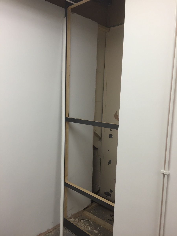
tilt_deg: -4.8
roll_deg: +0.1
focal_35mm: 29
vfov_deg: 61.7
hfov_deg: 48.2
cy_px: 118
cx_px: 88
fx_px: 198
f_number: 2.2
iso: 50
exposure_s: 1/100
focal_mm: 4.15
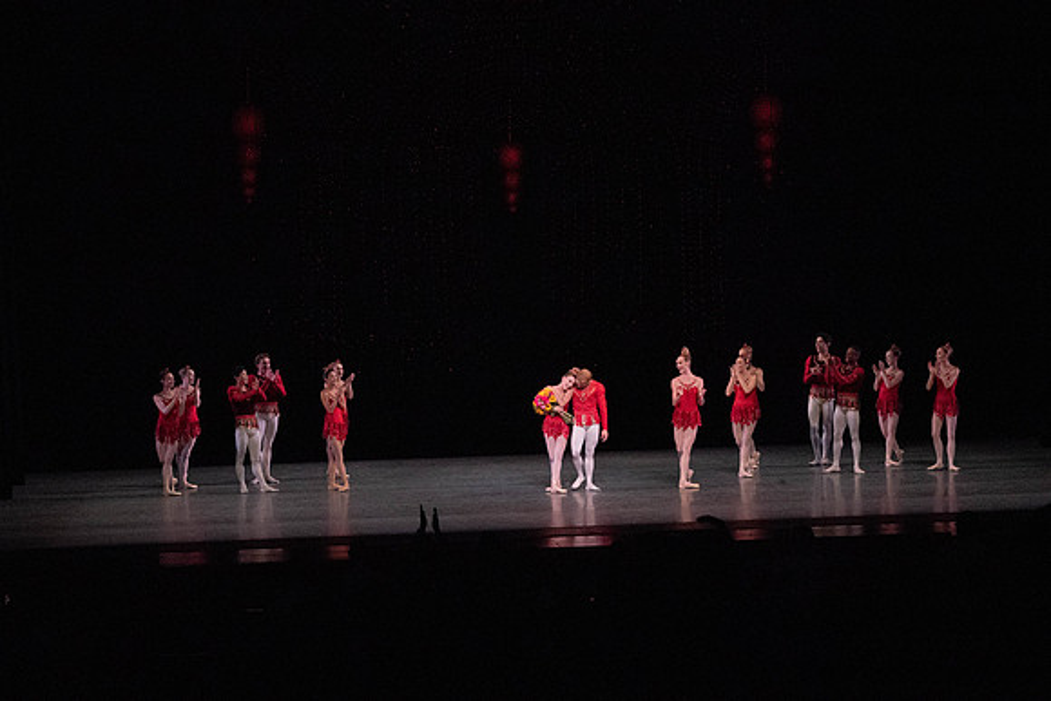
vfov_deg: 13.7
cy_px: 350
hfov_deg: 20.4
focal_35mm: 100
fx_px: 2920
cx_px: 526
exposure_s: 1/500
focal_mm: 100
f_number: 14
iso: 16000
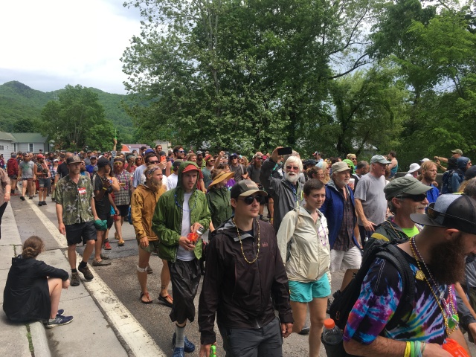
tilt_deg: -3.3
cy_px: 178
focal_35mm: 29
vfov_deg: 48.2
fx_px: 399
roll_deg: +0.3
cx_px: 238
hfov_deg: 61.7
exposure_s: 1/810
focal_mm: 4.15
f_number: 2.2
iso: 25
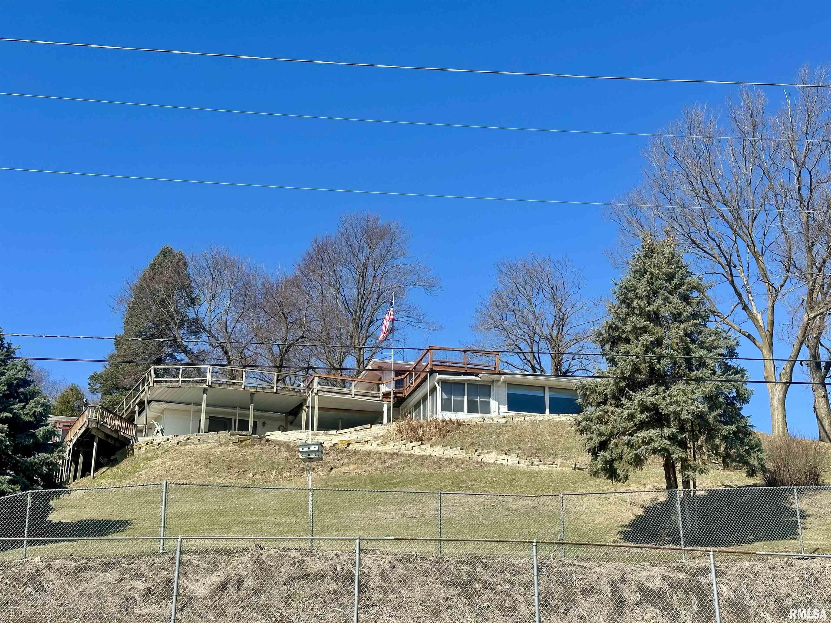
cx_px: 416
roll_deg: -0.8
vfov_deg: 30.3
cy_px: 312
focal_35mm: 48
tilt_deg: +21.1
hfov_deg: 39.7
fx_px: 1152
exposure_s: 1/3472
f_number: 1.78
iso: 64
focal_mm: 6.86
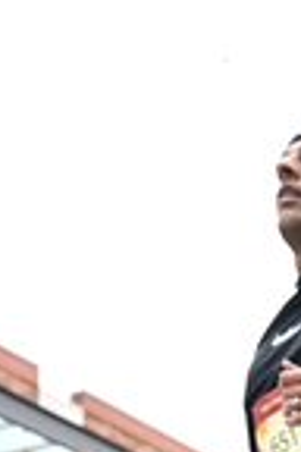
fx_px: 1480
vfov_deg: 15.6
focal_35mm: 118
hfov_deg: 10.8
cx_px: 563
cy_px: 725
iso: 2000
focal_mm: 31
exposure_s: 1/640
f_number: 4
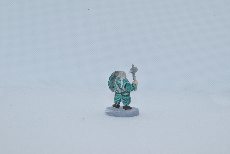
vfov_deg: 25.1
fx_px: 345
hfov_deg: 36.9
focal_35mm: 54
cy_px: 77
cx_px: 115
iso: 800
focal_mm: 36
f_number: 25
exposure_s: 1/125
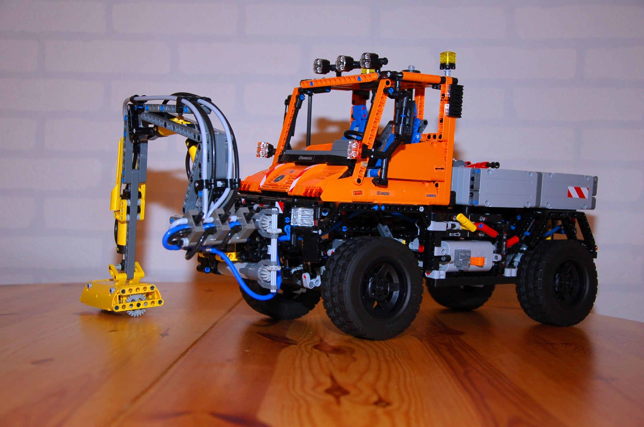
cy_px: 214
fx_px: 857
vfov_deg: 28.0
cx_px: 322
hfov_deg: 41.2
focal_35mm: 48
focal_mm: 32
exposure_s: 1/60
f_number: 4.2
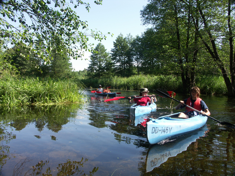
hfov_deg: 56.8
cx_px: 118
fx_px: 217
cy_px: 88
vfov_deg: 44.2
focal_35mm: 32
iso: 64
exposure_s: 1/160
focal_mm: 8.17
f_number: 5.6
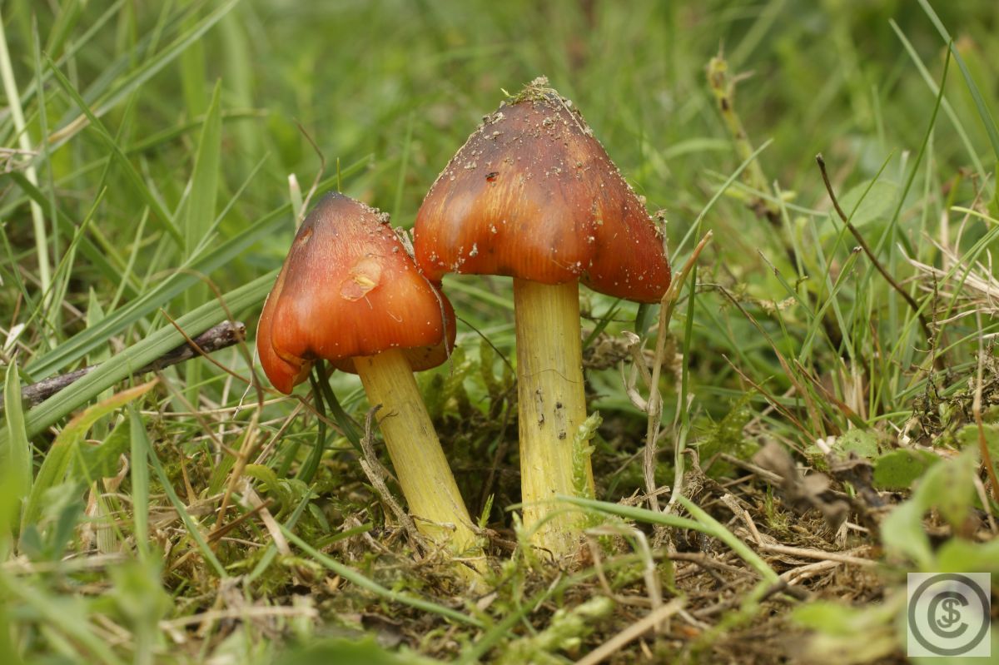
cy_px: 332
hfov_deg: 27.0
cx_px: 500
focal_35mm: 75
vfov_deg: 18.2
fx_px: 2080
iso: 100
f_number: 11
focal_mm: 50
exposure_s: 1/15
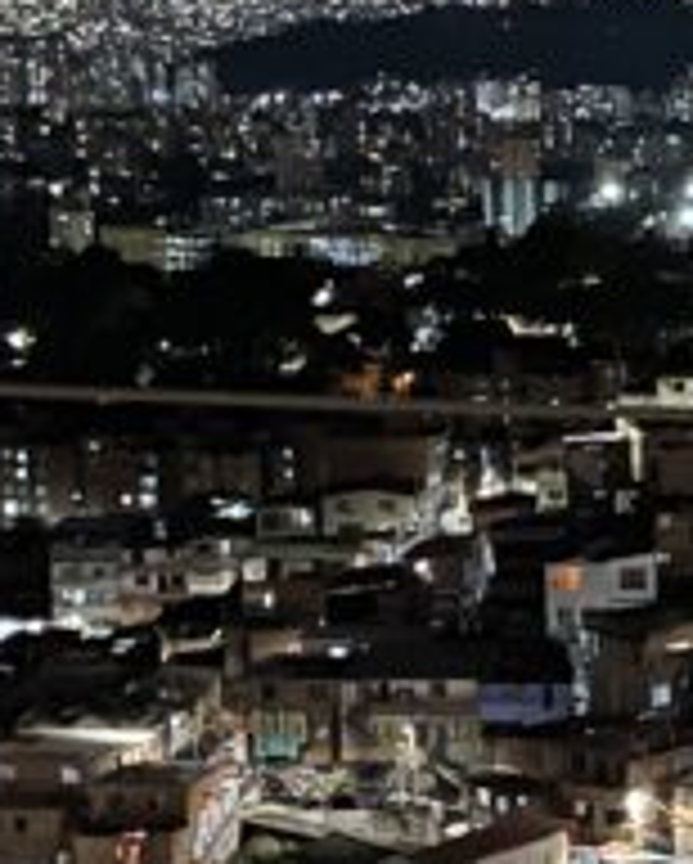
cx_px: 1242
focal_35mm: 135
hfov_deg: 10.7
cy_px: 446
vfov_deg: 14.3
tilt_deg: -8.0
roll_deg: +0.6
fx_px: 3456
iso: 1000
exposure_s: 1/15
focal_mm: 4.2
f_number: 1.6
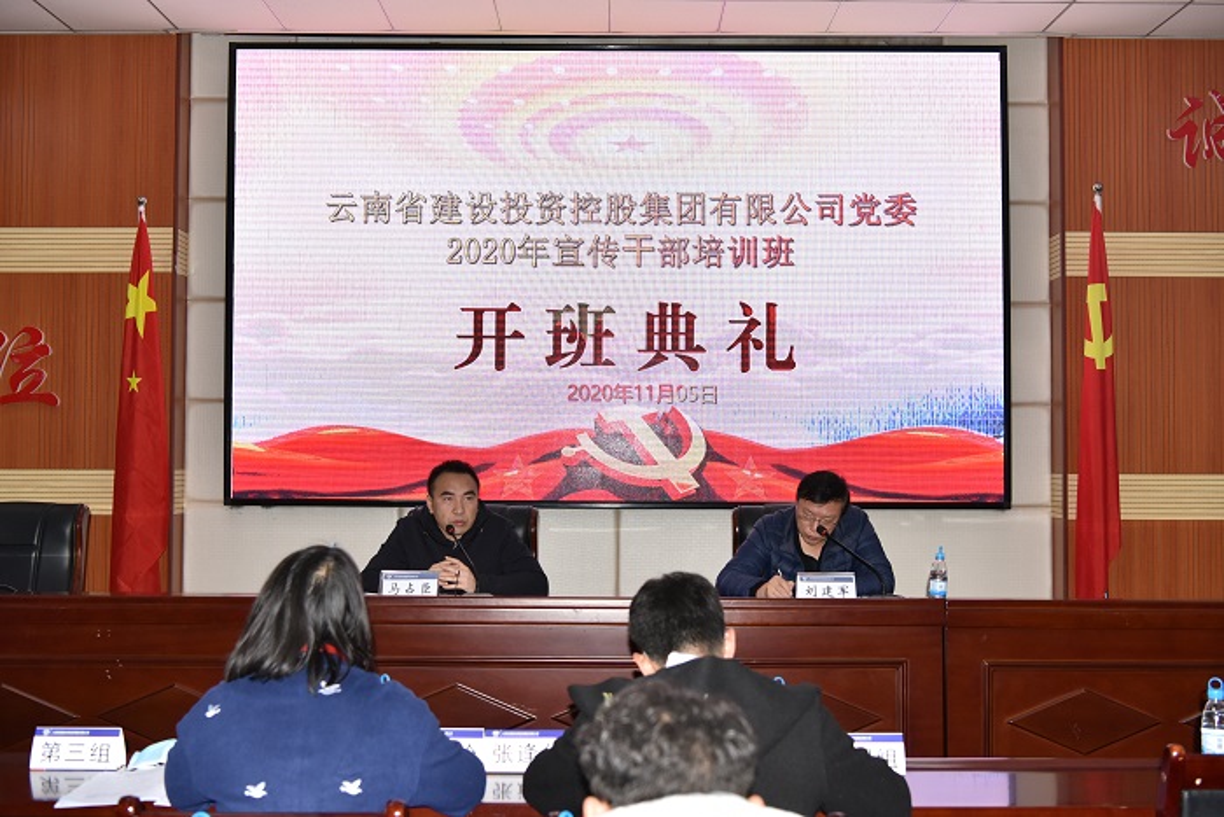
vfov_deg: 31.9
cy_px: 408
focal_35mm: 42
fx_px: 1428
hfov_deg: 46.4
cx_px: 612
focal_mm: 42
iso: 800
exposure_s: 1/200
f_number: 5
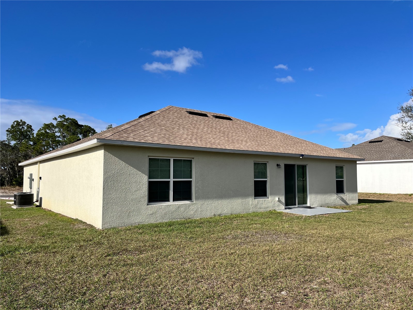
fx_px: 310
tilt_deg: +4.2
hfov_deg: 67.3
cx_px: 206
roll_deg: +0.5
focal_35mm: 26
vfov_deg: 53.1
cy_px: 155
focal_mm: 5.1
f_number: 1.6
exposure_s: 1/4310
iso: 50
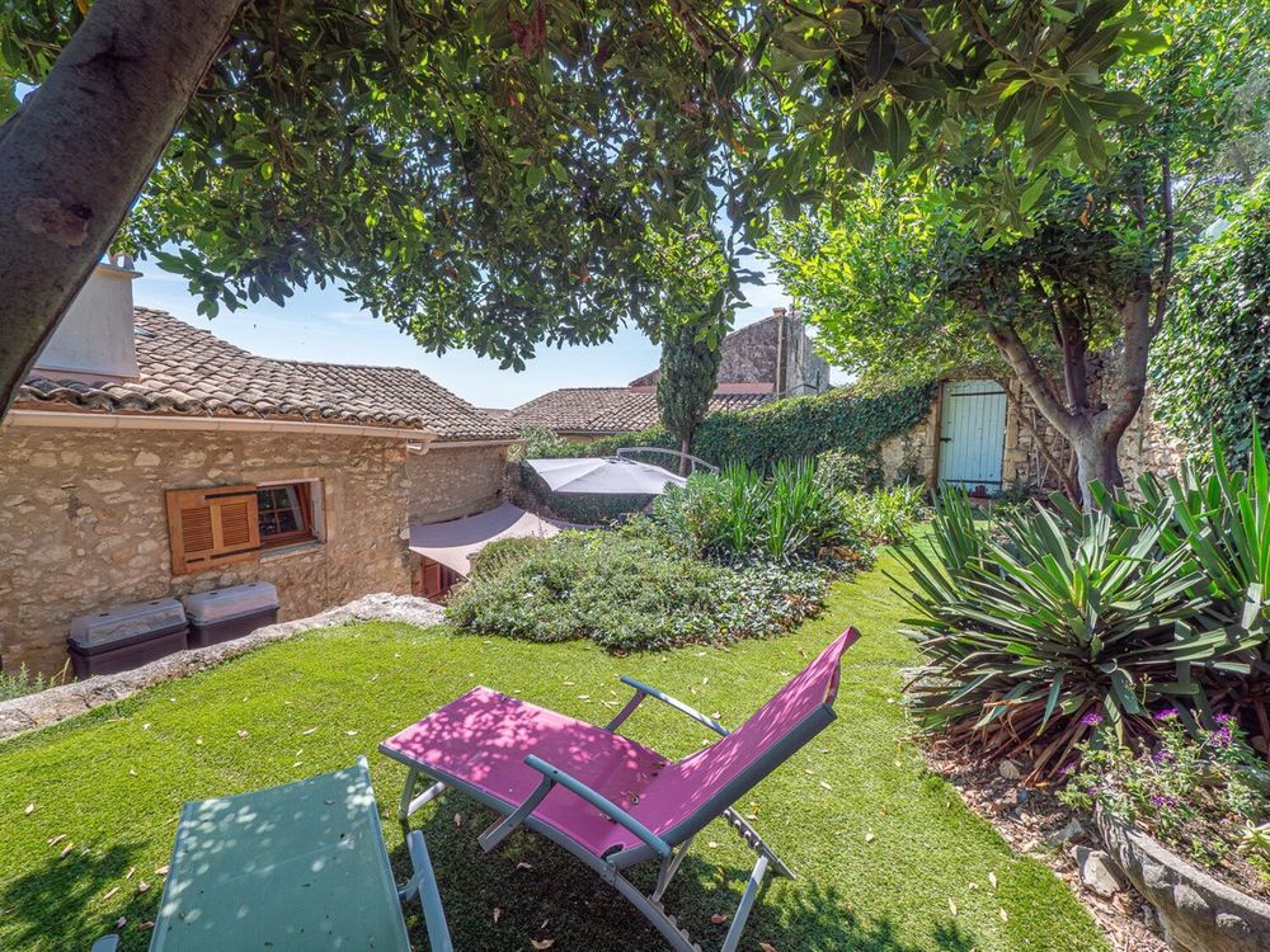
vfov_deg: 81.7
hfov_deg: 98.2
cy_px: 476
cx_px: 635
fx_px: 550
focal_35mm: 15
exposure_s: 1/400
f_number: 8
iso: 200
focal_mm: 7
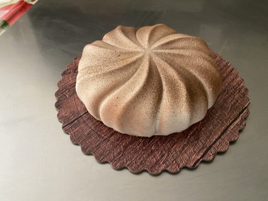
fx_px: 201
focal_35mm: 26
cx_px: 134
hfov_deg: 67.3
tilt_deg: -48.5
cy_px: 100
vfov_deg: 53.0
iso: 640
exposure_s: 1/33
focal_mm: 4.25
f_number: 1.8
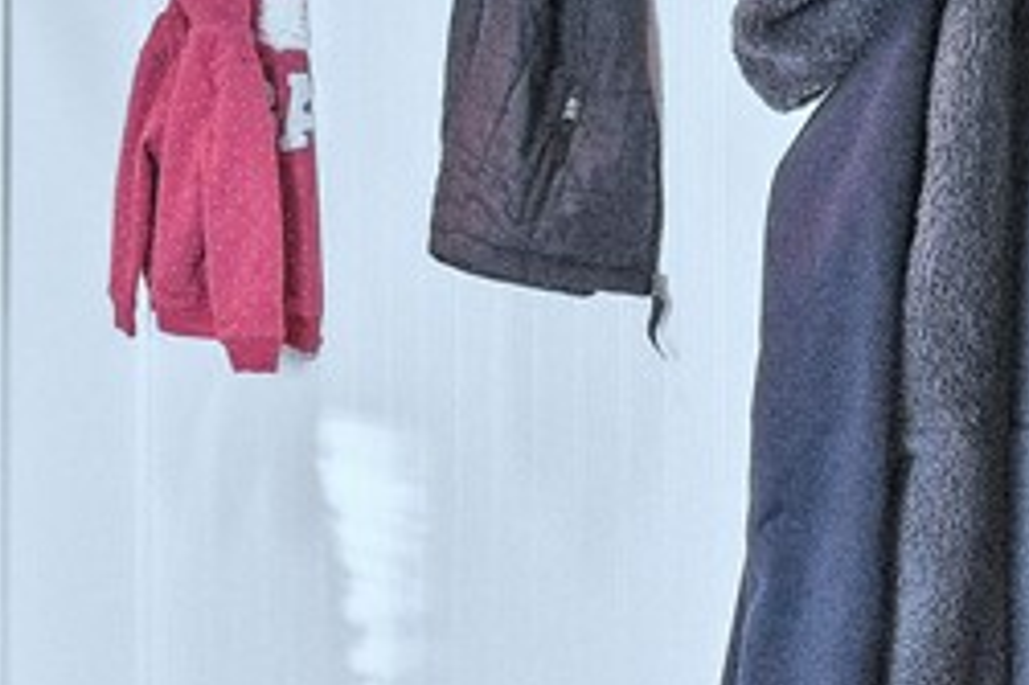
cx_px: 41
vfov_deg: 20.8
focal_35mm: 65
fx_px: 1857
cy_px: 226
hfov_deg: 29.3
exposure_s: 1/2
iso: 200
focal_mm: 10
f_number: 8
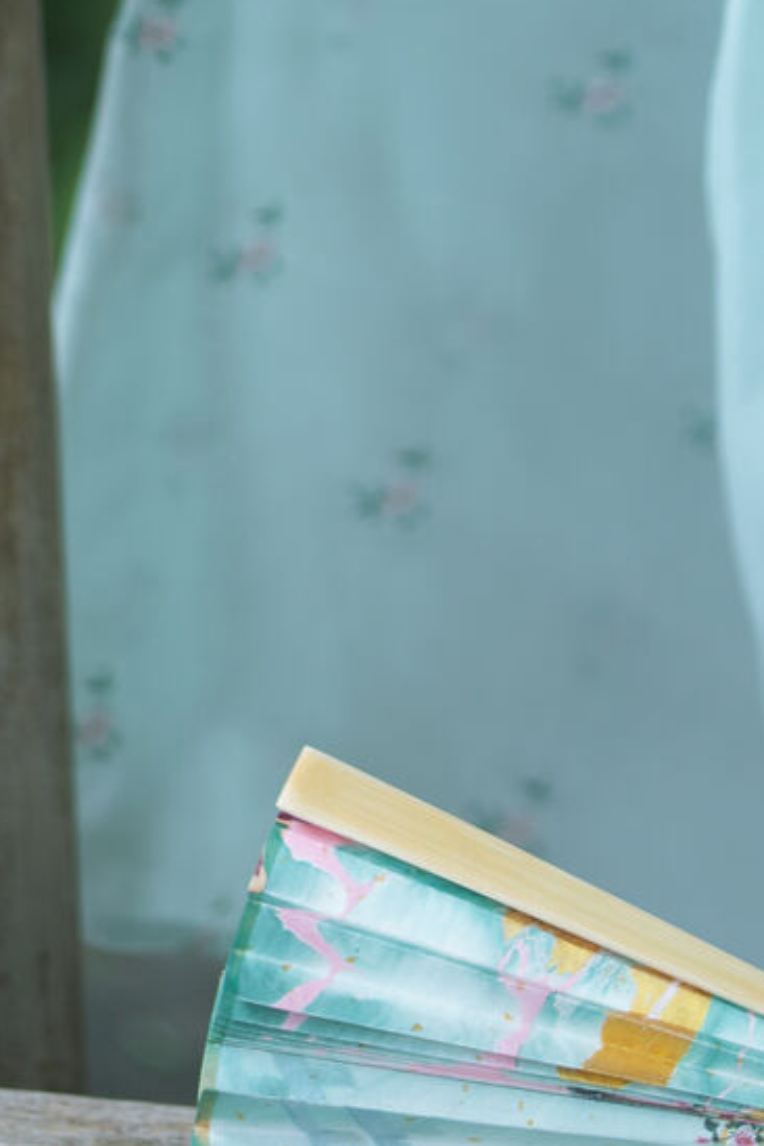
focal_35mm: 410
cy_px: -438
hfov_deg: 3.3
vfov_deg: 5.0
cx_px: 1161
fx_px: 13051
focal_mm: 125
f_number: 2.8
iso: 100
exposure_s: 1/320
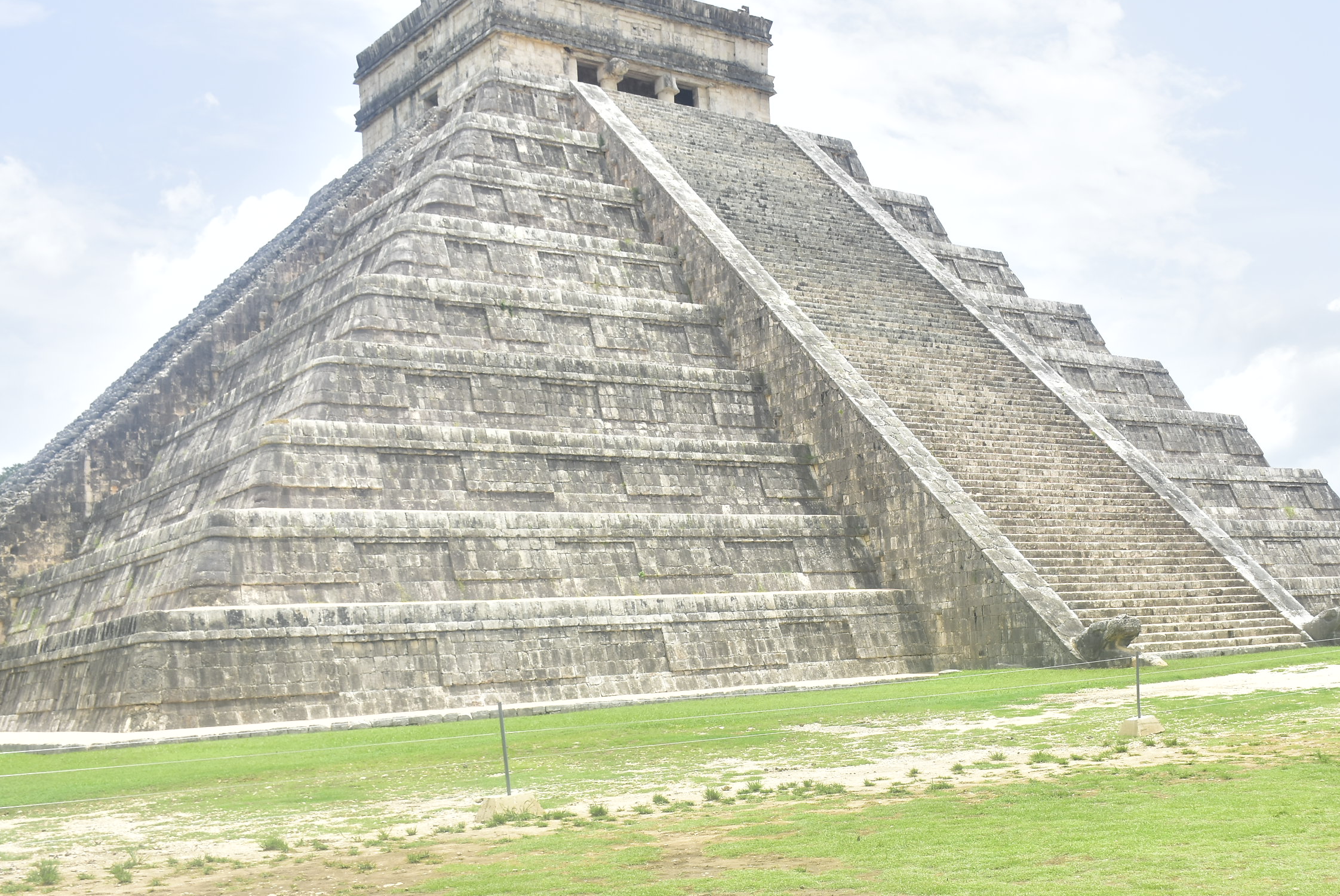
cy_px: 495
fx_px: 1639
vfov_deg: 30.5
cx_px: 826
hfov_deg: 44.2
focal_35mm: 44
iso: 100
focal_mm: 22
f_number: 5
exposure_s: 1/500
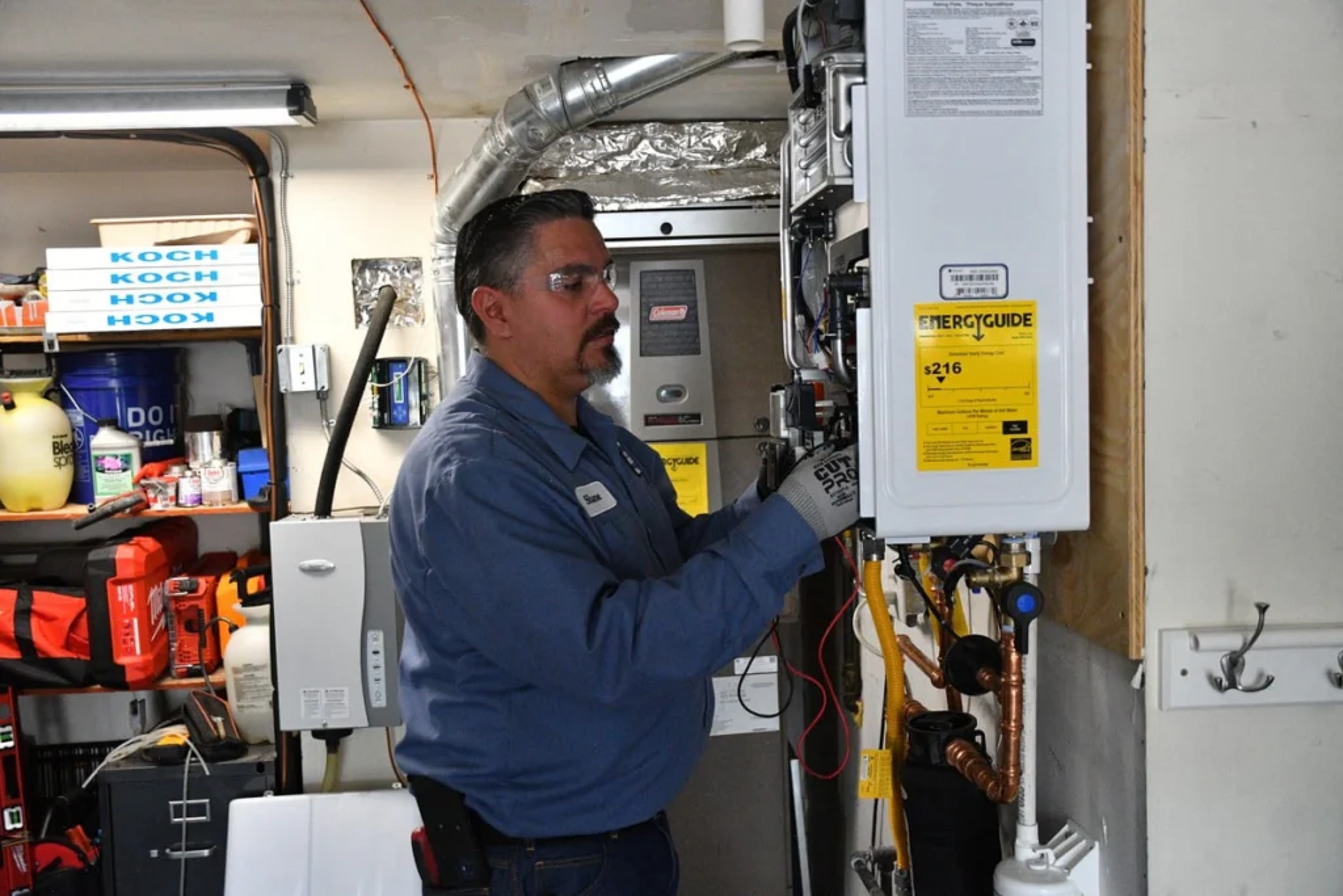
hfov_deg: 57.2
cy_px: 448
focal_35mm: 33
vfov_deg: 40.0
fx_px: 1231
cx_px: 672
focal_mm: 22
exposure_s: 1/1600
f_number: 3
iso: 2500
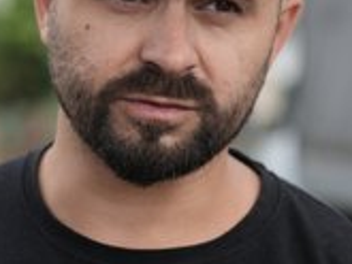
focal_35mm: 163
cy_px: 42
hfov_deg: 12.1
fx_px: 1659
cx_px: 75
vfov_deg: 9.1
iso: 500
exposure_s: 1/200
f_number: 2.8
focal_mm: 70
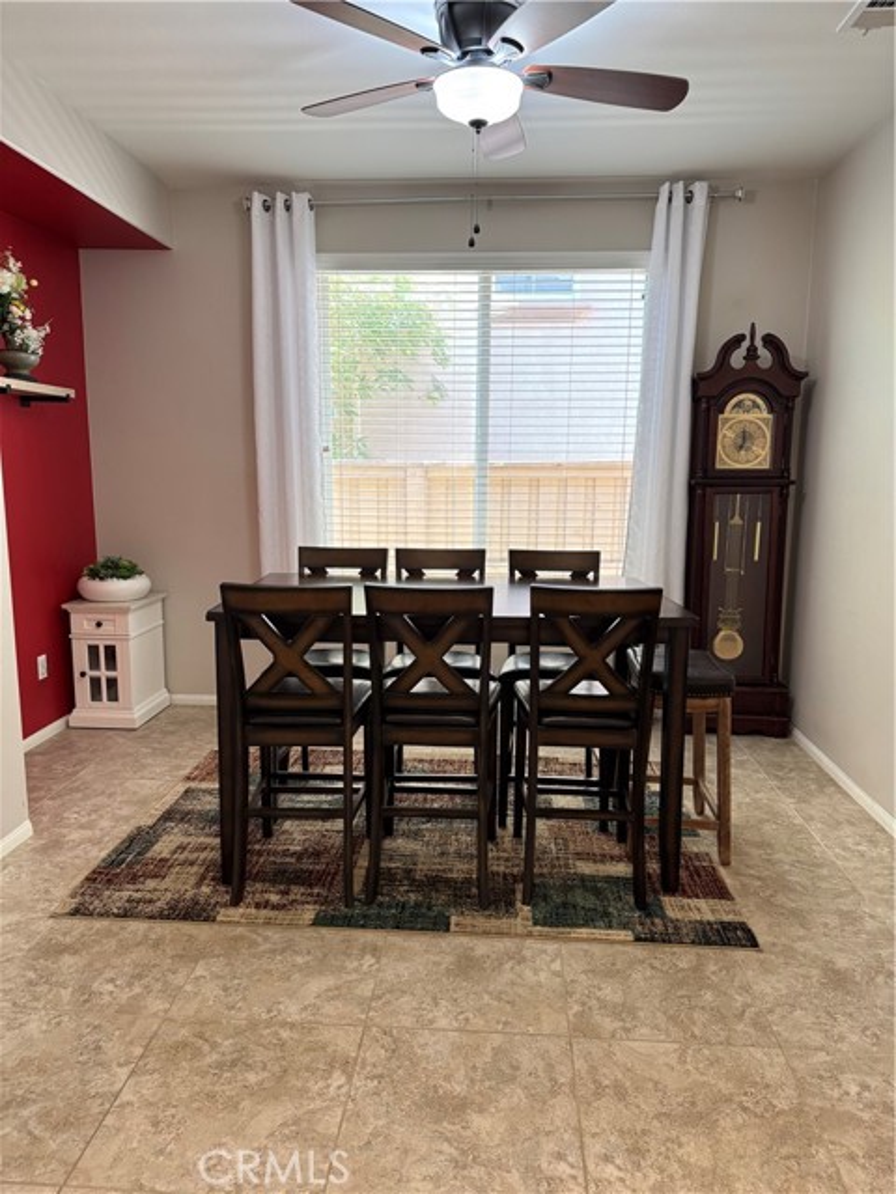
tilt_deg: -9.4
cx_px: 448
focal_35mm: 24
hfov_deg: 56.8
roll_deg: -0.1
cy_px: 597
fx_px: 828
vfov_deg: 71.6
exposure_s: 1/60
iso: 400
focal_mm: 6.76
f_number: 1.78
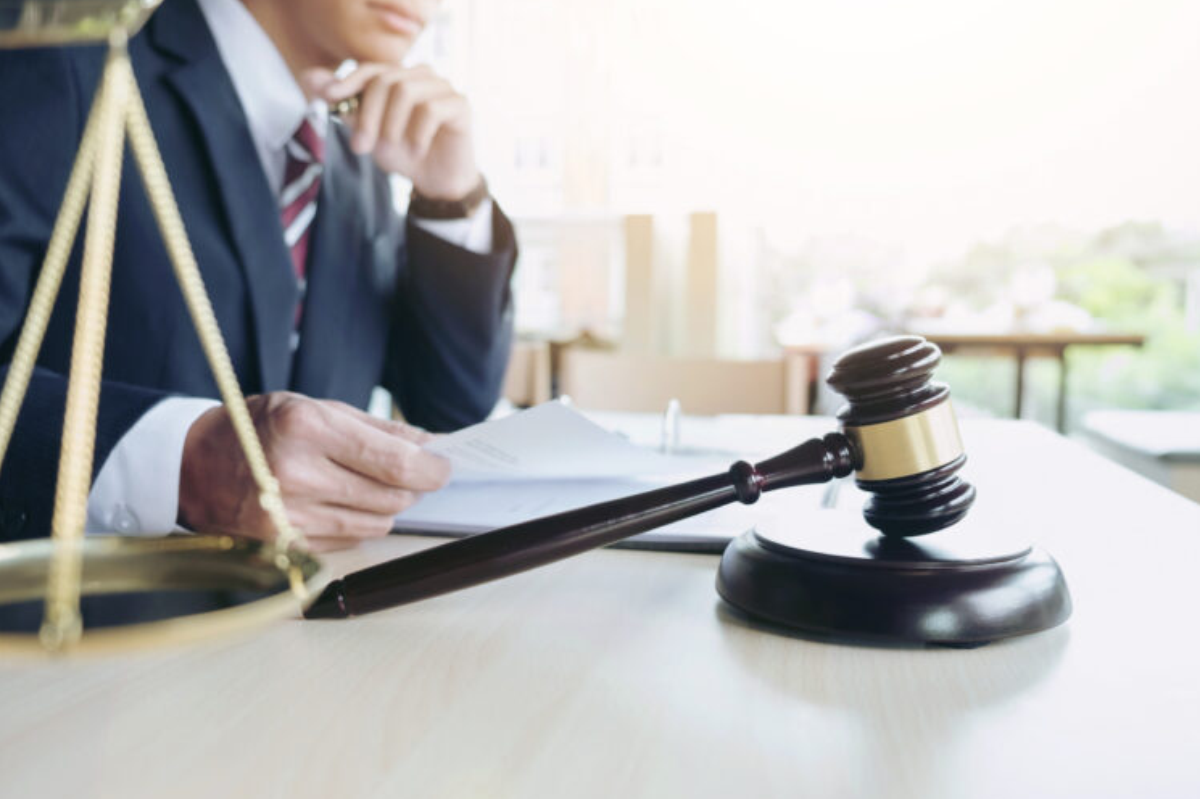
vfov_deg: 39.9
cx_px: 591
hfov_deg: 57.2
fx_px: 1099
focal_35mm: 33
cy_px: 395
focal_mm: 21.4
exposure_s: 1/125
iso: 400
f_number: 3.2
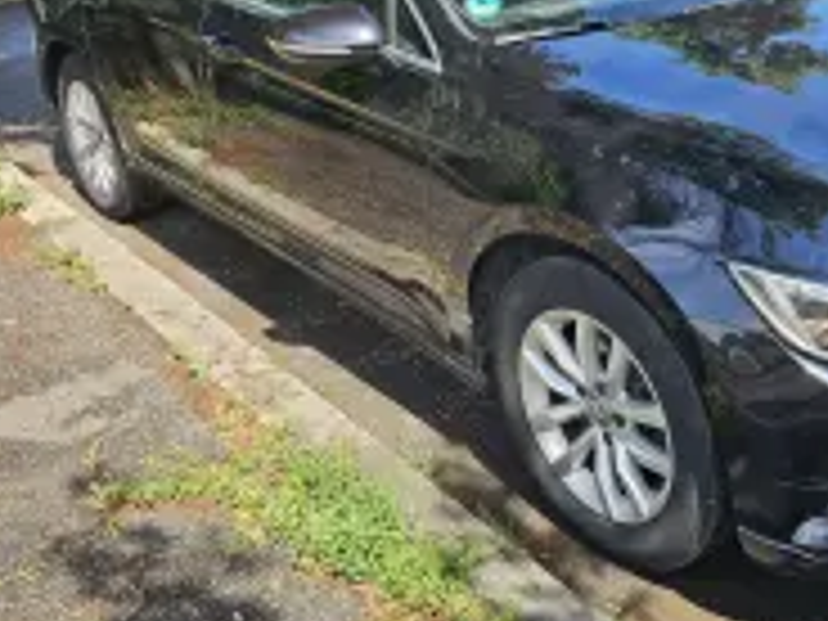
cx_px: 594
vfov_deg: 31.5
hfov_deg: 41.2
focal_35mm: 45
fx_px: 1076
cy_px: 144
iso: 10
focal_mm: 6.3
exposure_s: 1/253
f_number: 1.7
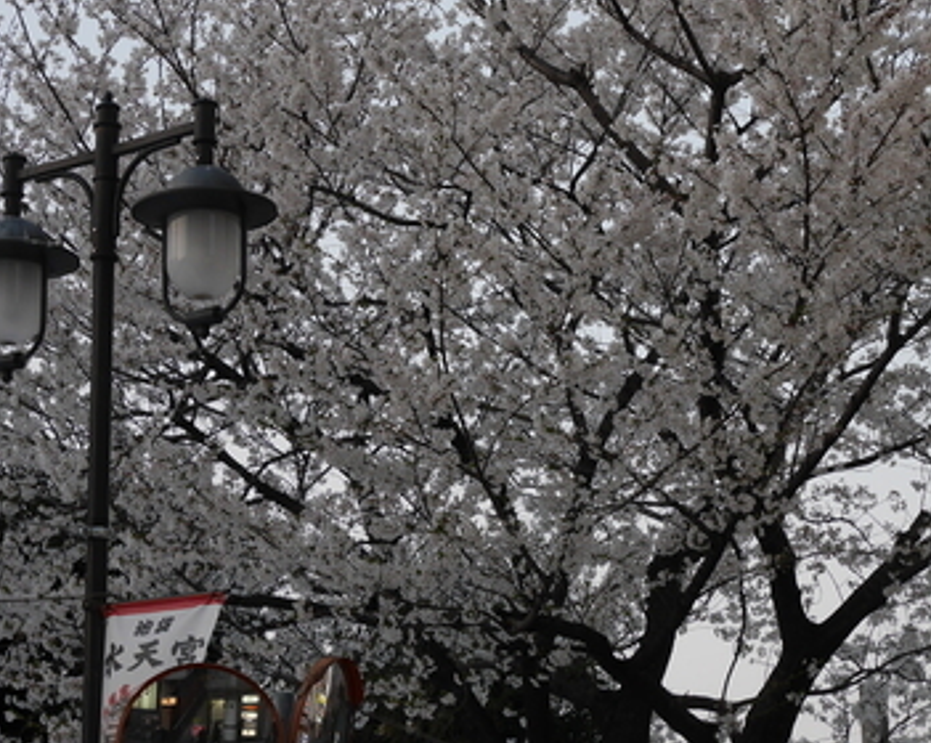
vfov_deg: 14.4
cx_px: 554
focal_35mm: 107
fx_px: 2945
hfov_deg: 17.9
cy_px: 328
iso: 400
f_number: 5.6
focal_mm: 32
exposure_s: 1/80
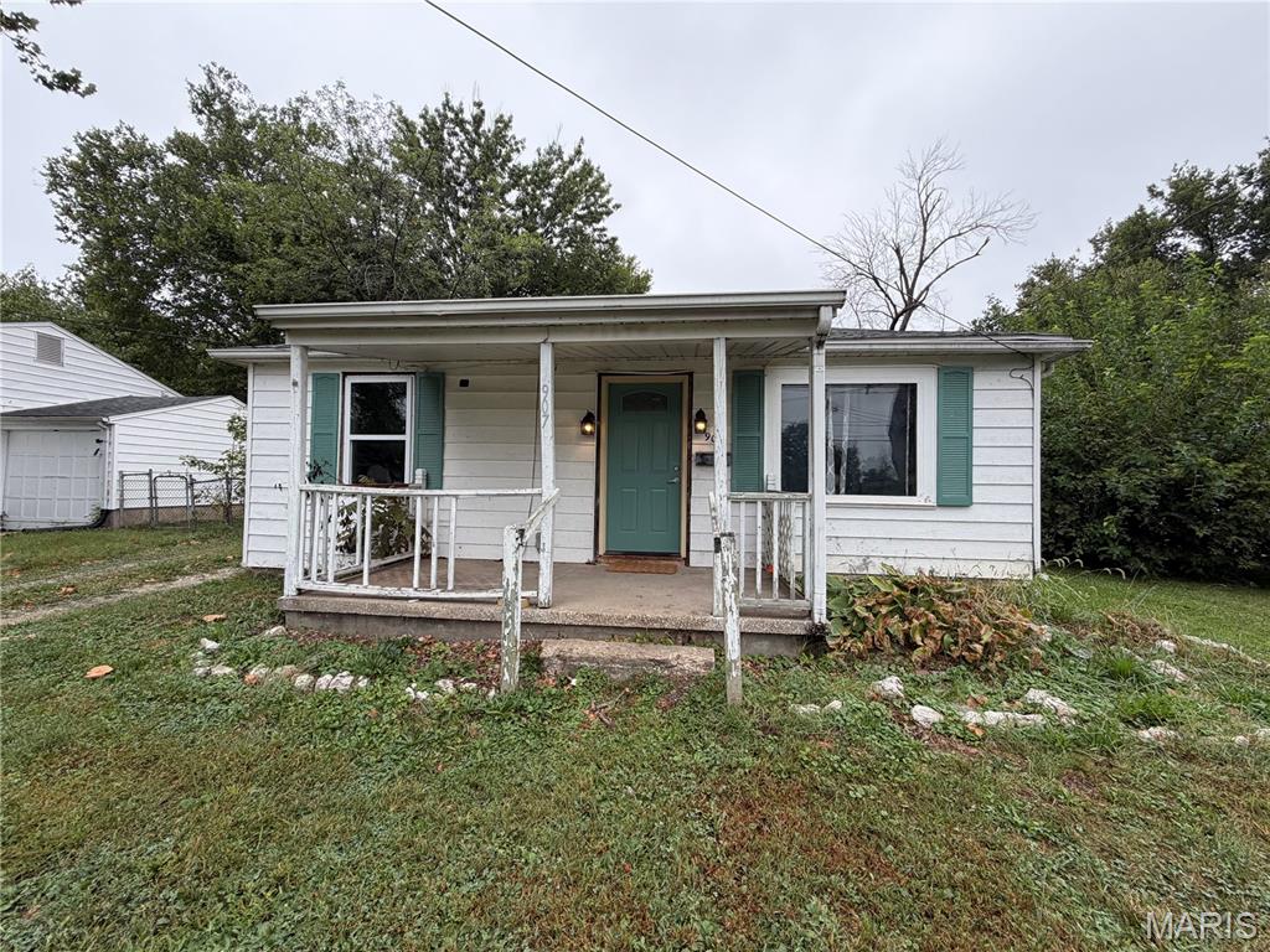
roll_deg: -0.8
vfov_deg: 85.7
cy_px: 476
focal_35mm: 14
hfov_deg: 102.1
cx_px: 635
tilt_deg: +0.7
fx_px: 514
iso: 64
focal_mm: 2.22
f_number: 2.2
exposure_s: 1/502
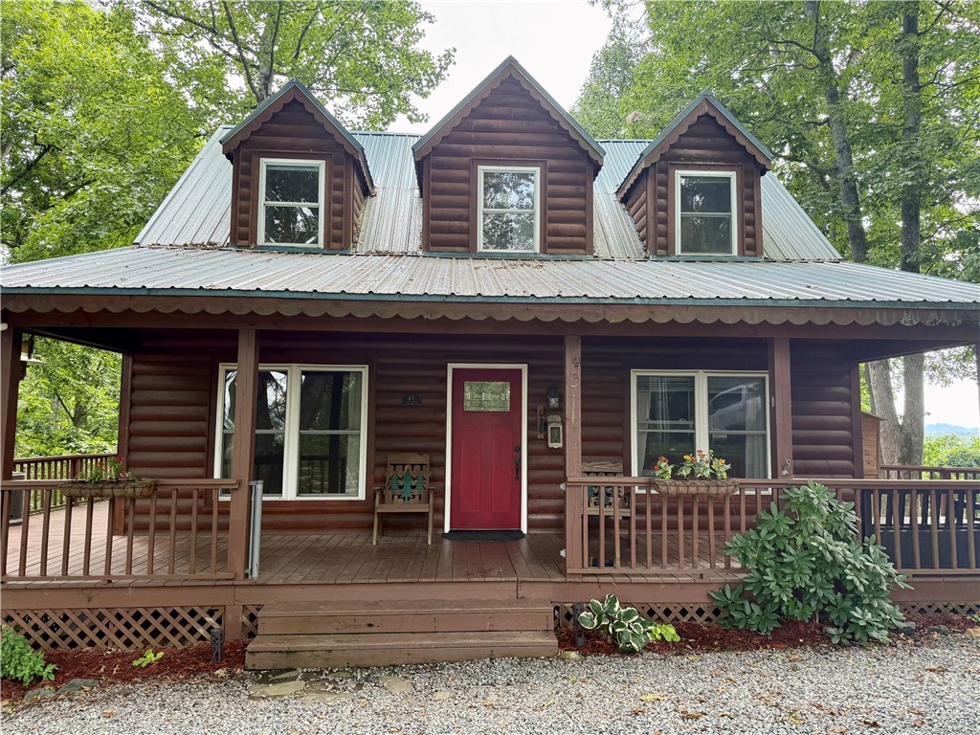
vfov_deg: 56.8
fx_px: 679
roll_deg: -0.2
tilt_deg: +5.8
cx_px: 490
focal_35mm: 24
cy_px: 368
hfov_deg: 71.6
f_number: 1.78
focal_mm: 6.76
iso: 125
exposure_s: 1/243
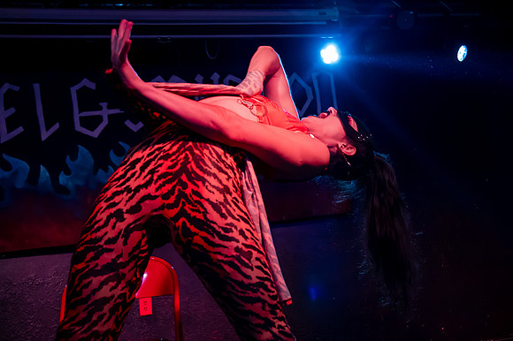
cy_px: 170
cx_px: 320
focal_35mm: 44
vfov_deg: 30.7
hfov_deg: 44.5
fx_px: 622
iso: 6400
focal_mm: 35
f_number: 4
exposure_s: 1/125
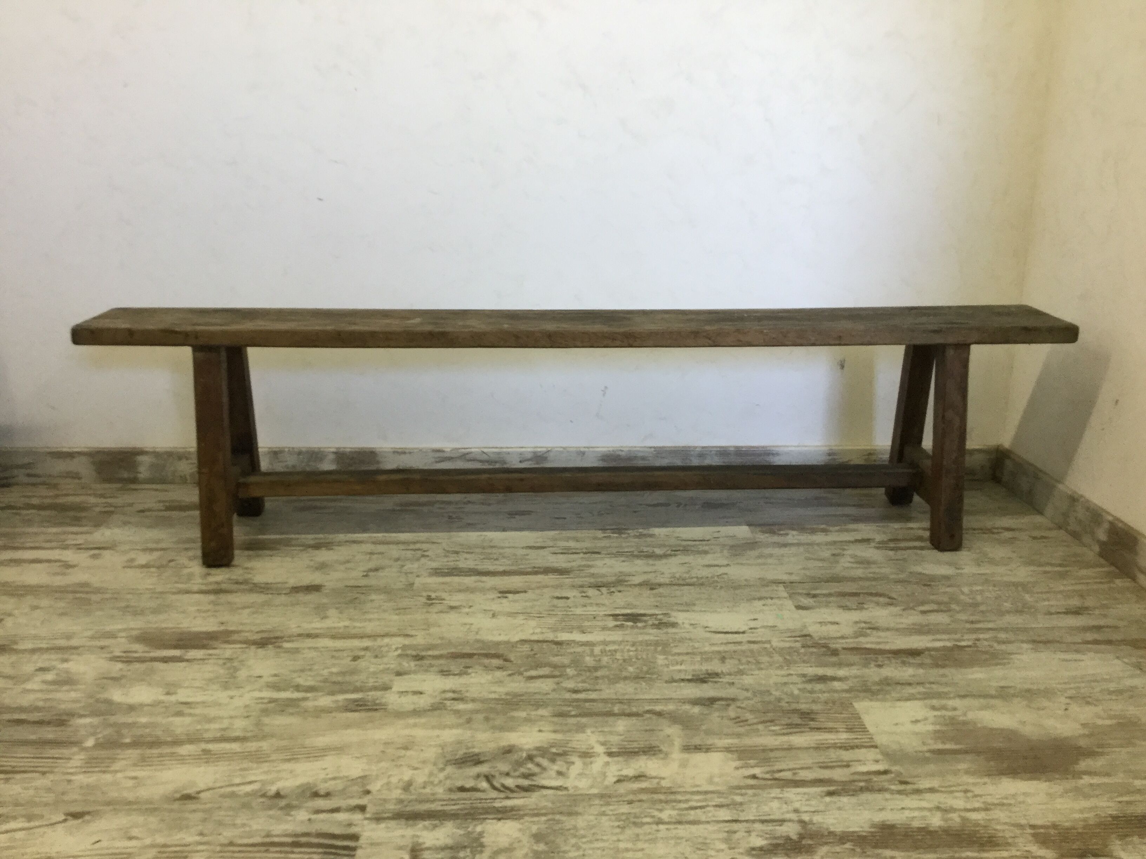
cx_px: 573
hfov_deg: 58.4
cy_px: 430
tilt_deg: -14.4
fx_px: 1026
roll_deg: -0.8
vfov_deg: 45.4
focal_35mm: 31
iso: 40
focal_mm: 3.3
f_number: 2.4
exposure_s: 1/33
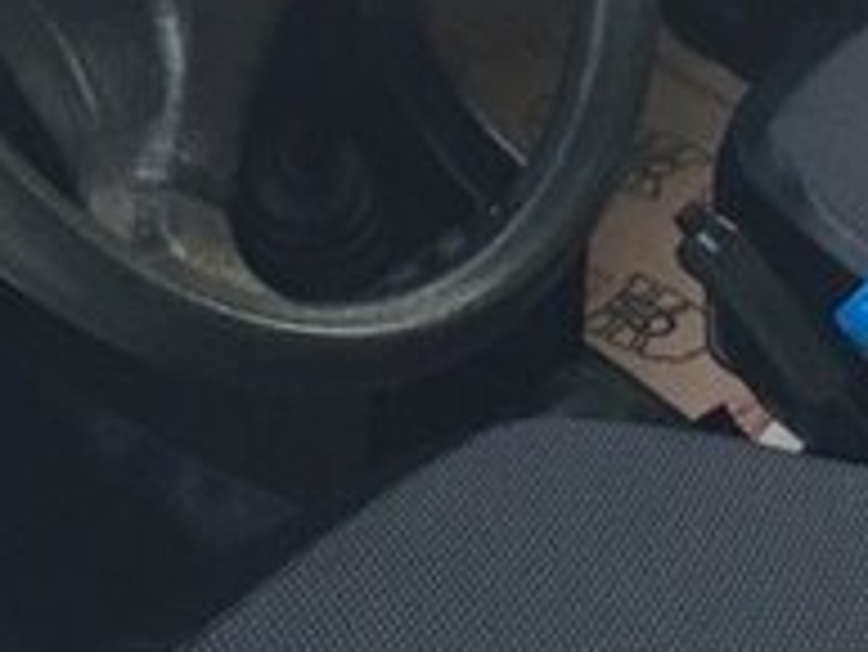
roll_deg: +1.5
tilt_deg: -25.3
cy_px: -88
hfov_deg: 19.8
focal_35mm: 99
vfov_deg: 14.6
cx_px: 499
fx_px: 2484
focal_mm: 4.15
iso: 160
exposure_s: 1/33
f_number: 2.2
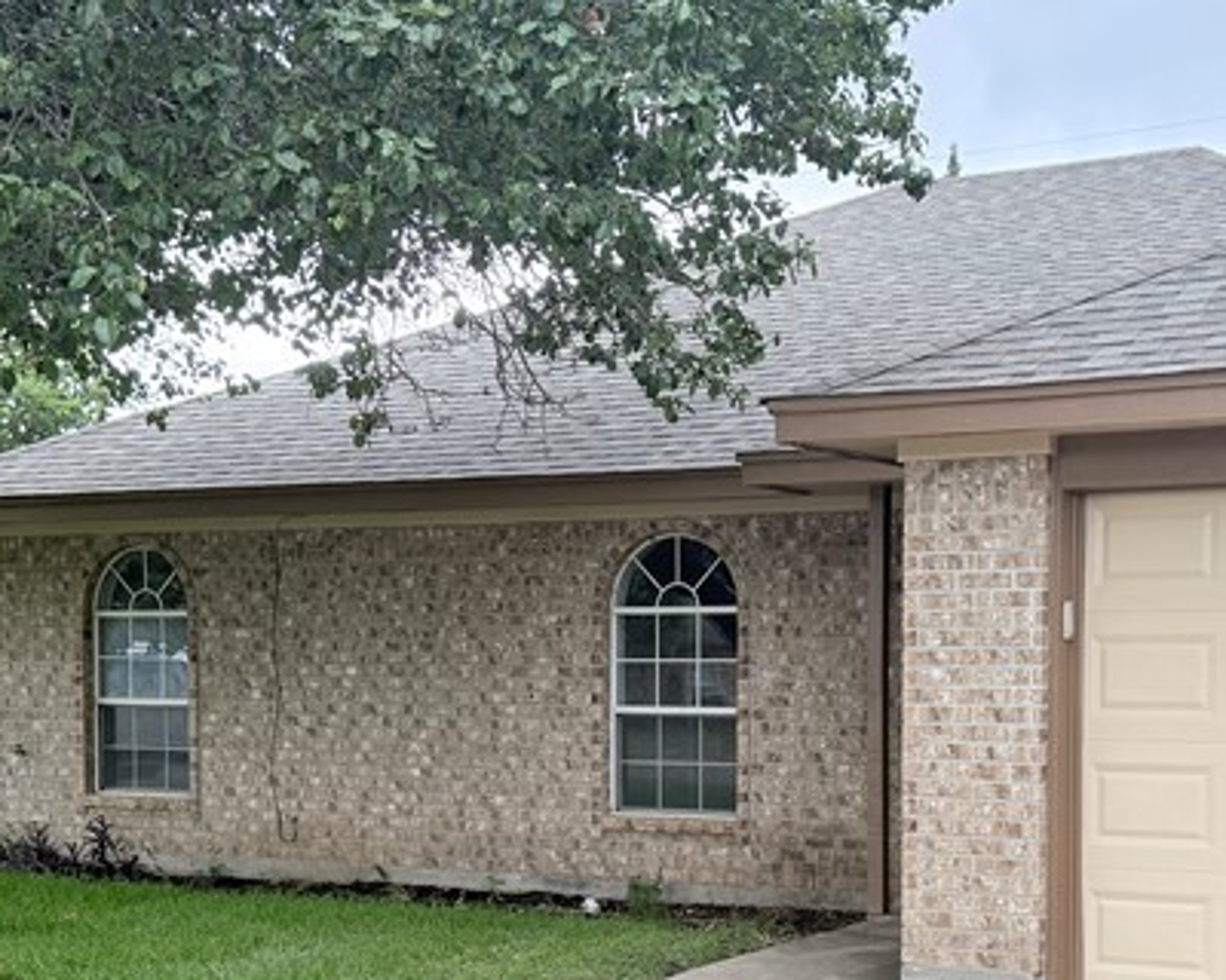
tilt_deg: -1.6
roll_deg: +0.0
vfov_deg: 25.0
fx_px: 2177
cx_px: 794
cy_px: 781
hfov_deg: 31.3
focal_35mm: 60
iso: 100
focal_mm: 6.76
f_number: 1.78
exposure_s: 1/423
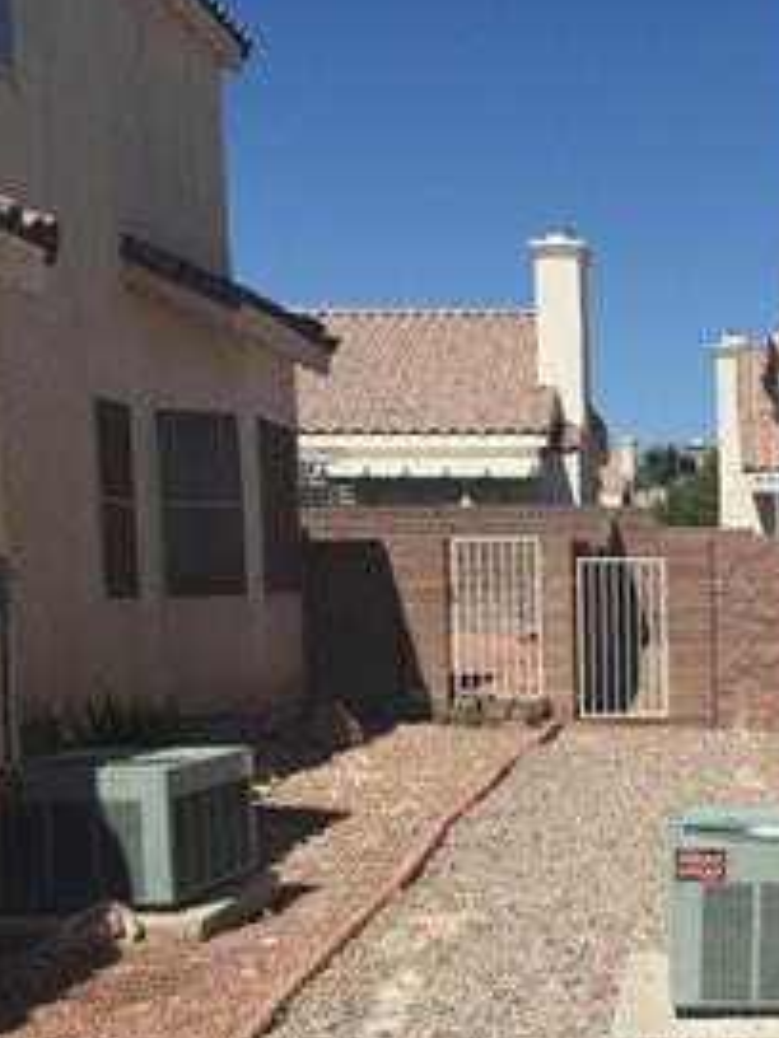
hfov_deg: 21.9
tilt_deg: -4.7
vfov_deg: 29.7
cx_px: 825
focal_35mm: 64
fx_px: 1920
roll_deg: +0.0
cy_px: 801
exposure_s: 1/4405
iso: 32
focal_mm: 4.15
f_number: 2.2
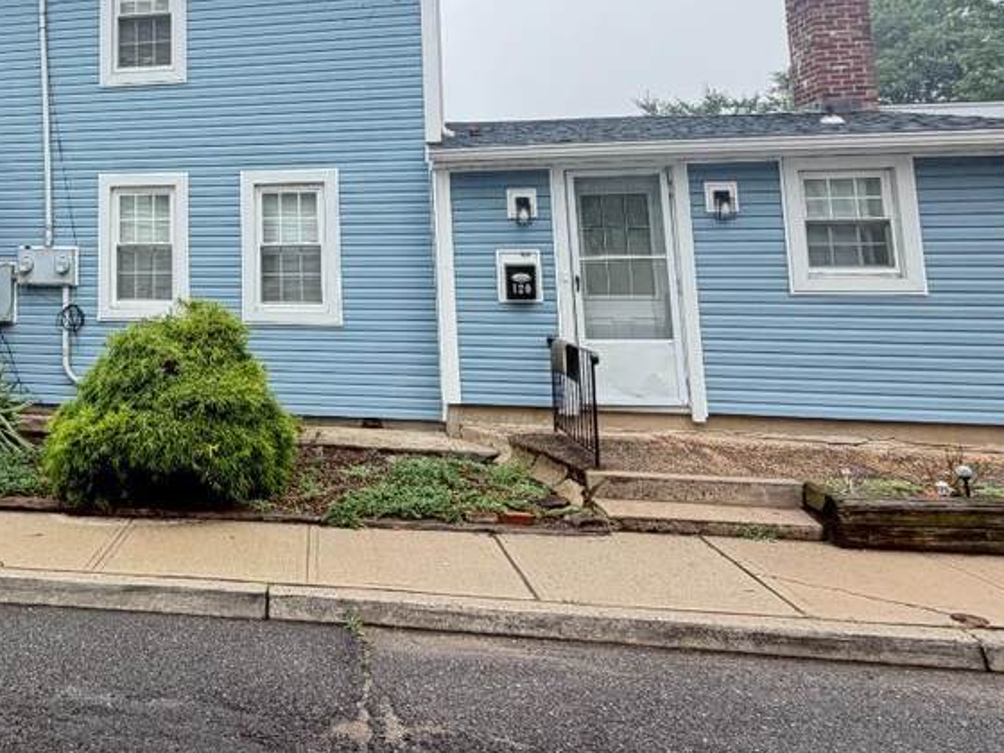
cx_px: 106
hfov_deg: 50.6
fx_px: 928
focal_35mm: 32
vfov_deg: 42.5
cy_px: 170
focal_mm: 2.22
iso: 80
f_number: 2.2
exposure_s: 1/121
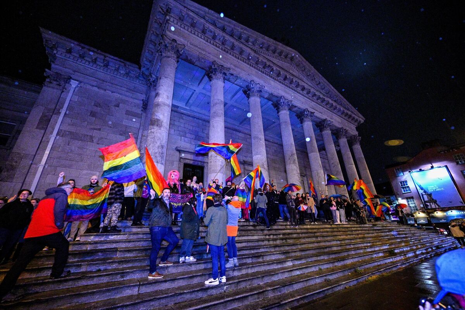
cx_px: 232
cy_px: 155
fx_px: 181
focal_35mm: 14
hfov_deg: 104.3
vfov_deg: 81.2
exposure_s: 1/60
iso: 12800
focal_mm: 14
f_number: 4
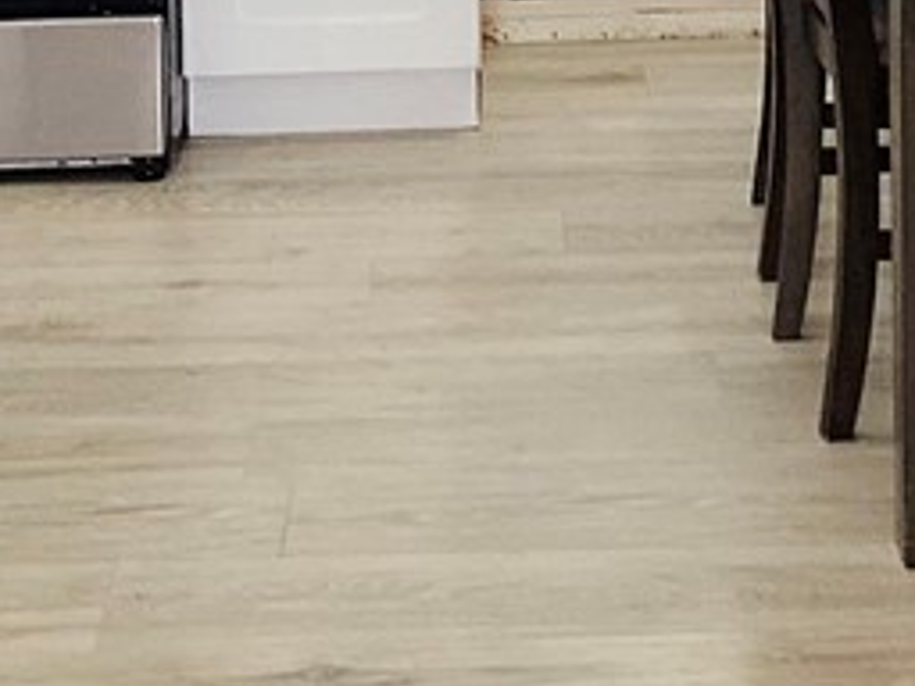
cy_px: -561
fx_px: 3278
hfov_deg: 15.9
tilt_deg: -2.9
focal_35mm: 124
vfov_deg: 11.1
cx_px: 615
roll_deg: -0.4
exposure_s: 1/60
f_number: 2.4
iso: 64
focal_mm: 3.3
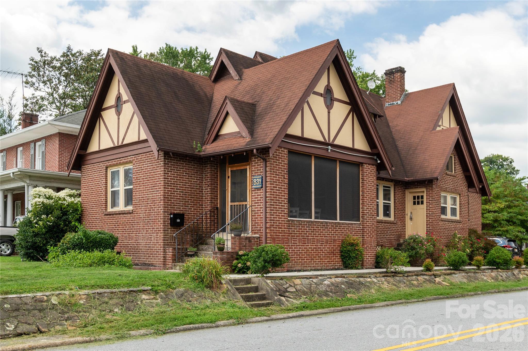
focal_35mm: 30
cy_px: 176
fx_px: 440
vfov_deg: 43.5
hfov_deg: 62.0
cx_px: 264
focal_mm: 30
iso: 320
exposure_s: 1/1600
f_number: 7.1
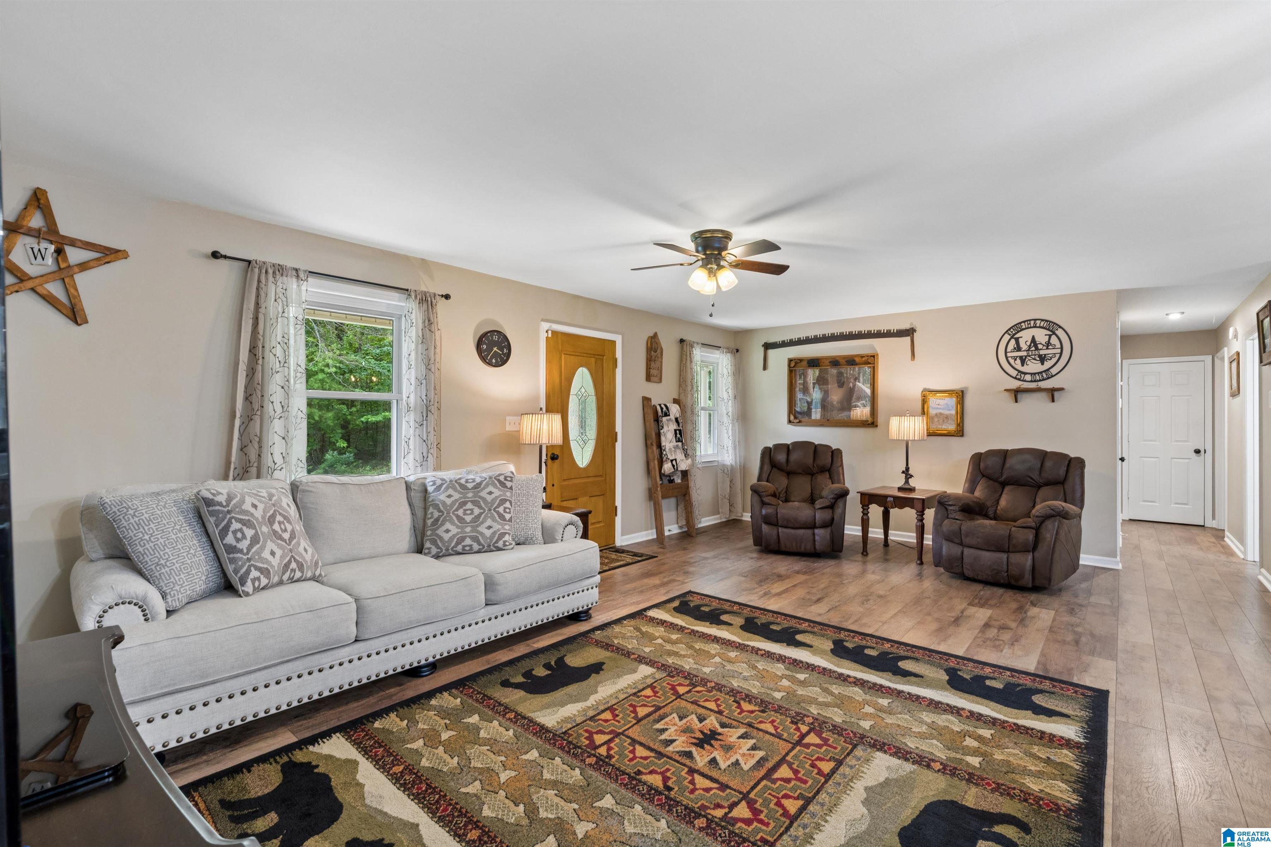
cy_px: 424
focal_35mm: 16
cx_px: 636
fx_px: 565
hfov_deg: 96.7
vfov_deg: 73.7
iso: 400
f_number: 11
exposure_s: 1/2
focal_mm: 16
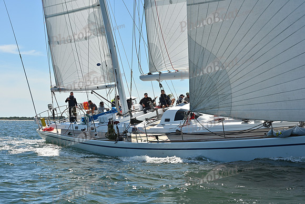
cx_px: 152
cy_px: 102
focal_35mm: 75
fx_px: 636
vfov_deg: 18.2
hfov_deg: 27.0
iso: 320
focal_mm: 75
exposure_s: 1/800
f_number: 11
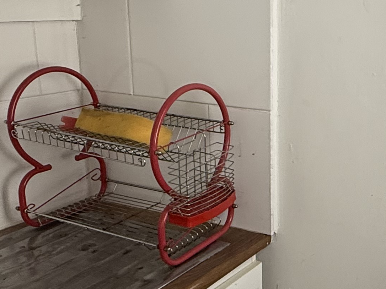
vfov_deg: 28.0
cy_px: 143
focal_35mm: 52
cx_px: 361
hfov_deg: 34.4
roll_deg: -1.8
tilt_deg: -12.8
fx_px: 580
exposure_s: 1/99
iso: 160
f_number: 2.2
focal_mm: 2.22
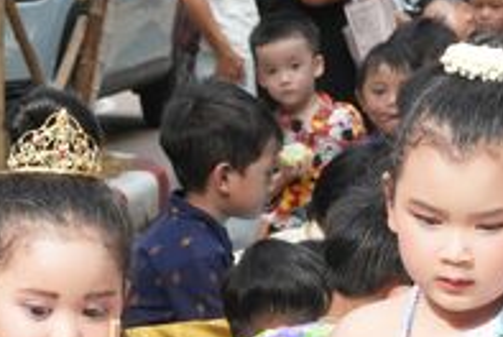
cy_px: 472
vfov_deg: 6.0
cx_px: 260
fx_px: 3190
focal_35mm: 228
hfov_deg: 9.0
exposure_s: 1/320
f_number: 9
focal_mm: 50
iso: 1000
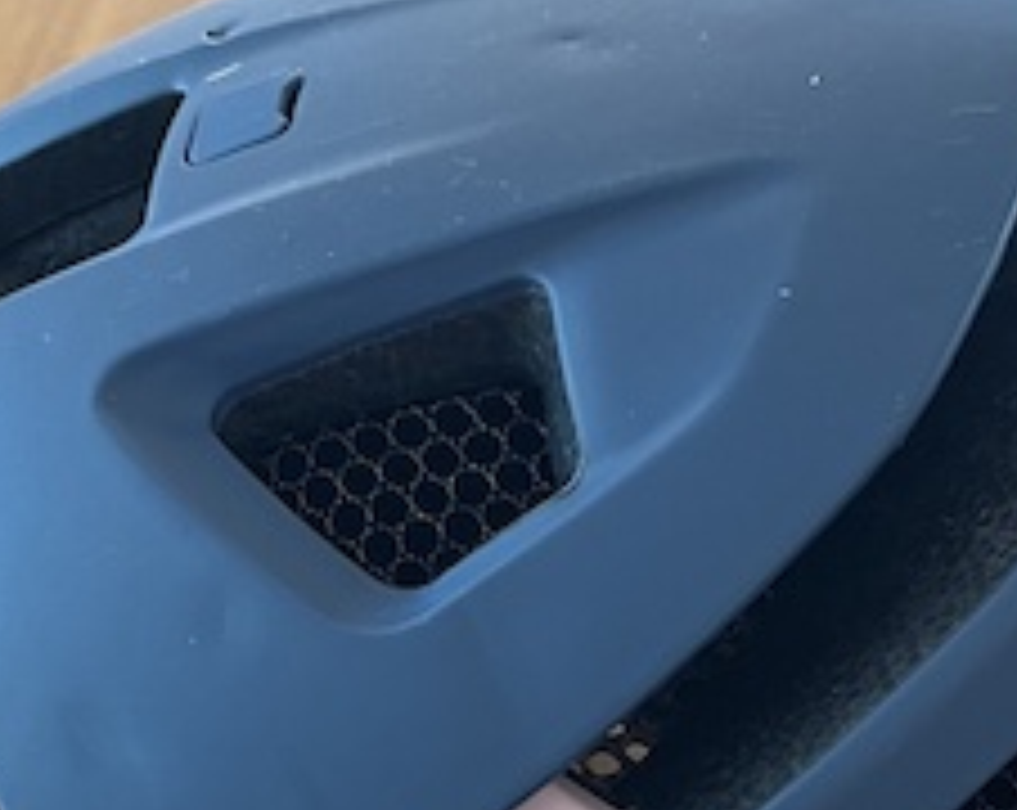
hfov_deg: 21.3
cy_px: 932
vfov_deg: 16.4
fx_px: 2704
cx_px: 387
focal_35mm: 90
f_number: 1.6
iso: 160
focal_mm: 5.1
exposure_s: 1/60
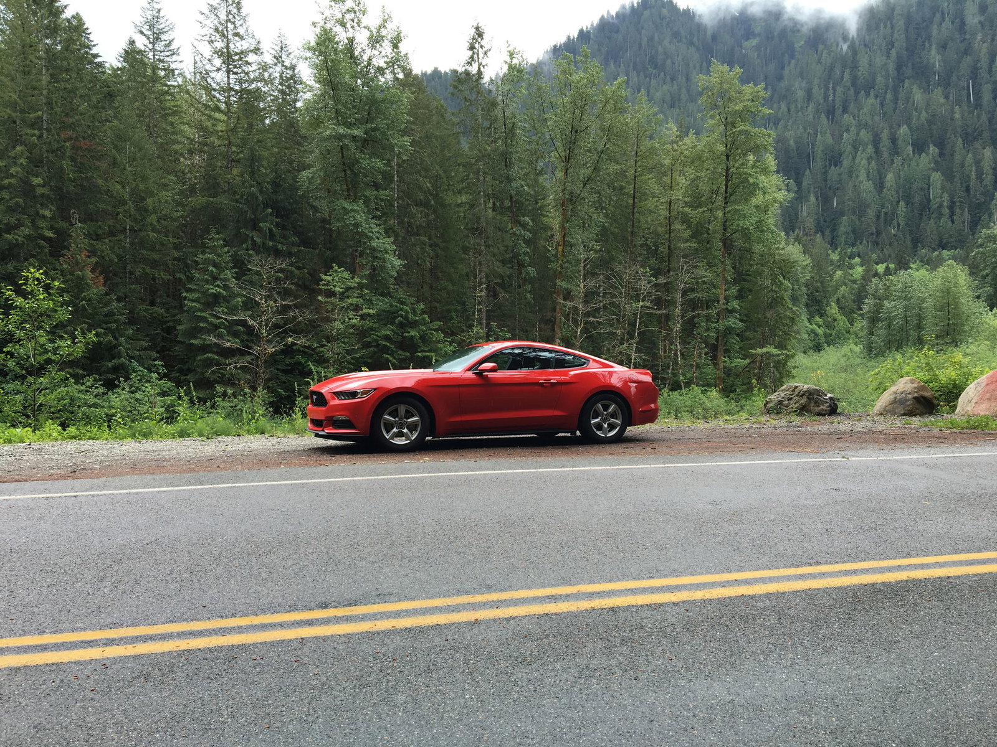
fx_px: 835
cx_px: 498
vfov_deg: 48.2
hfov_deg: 61.7
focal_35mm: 29
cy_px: 374
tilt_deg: -1.4
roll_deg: +0.1
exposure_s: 1/230
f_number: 2.2
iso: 25
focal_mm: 4.15
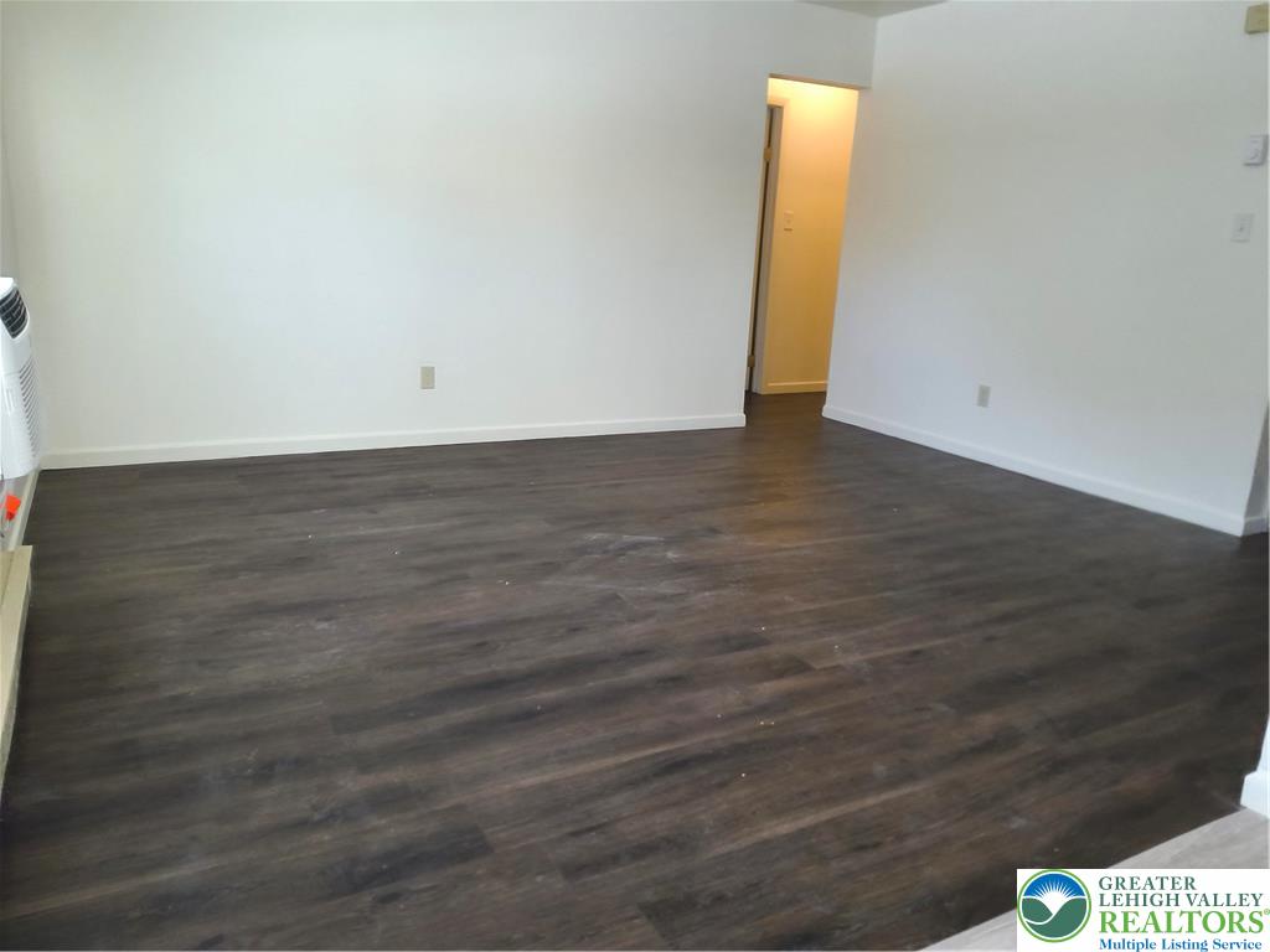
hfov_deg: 69.4
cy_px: 476
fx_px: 917
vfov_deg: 54.9
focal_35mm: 25
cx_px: 635
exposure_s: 1/120
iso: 500
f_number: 2
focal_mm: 3.08
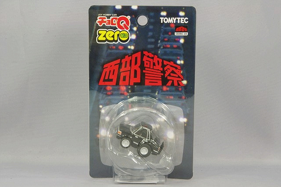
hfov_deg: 21.7
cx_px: 140
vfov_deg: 14.6
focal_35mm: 94
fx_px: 734
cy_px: 94
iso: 400
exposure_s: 1
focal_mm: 63
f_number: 32
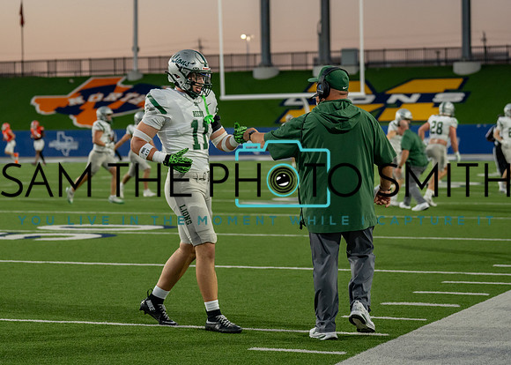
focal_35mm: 108
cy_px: 173
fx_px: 1574
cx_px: 260
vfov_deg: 13.2
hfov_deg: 18.4
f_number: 2.8
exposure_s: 1/1600
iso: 1600
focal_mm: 74
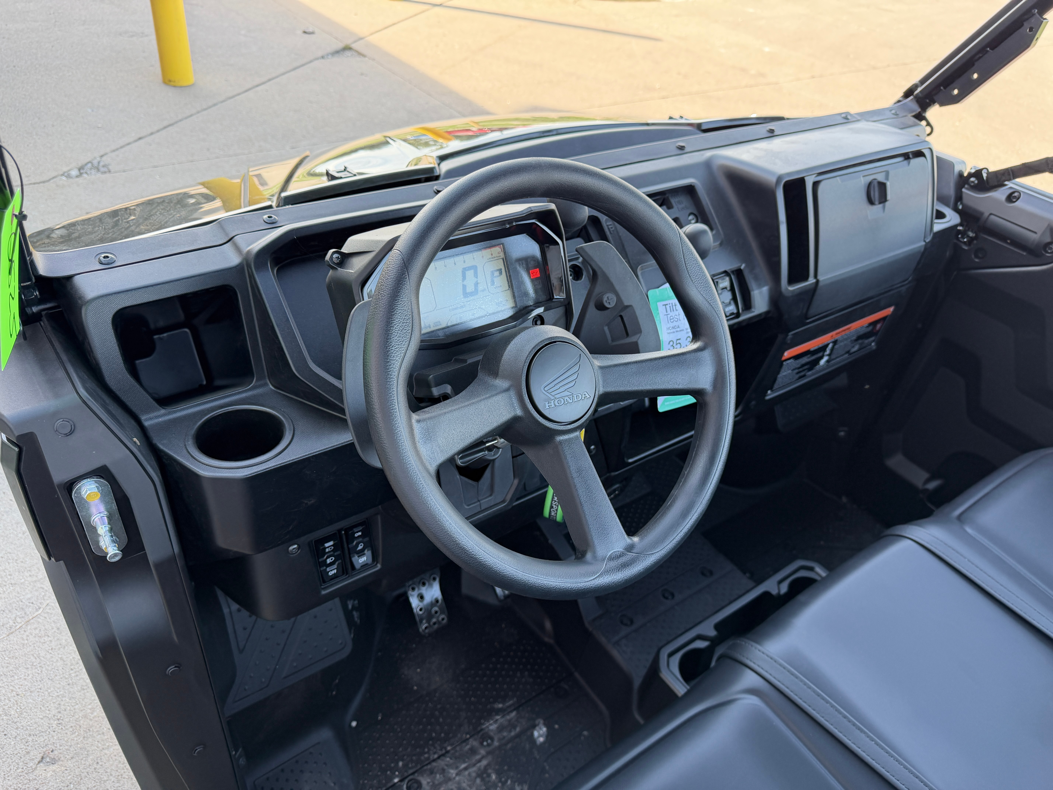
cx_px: 526
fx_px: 730
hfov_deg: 71.6
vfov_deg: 56.8
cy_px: 395
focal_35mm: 24
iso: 100
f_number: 1.78
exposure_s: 1/191
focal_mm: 6.76
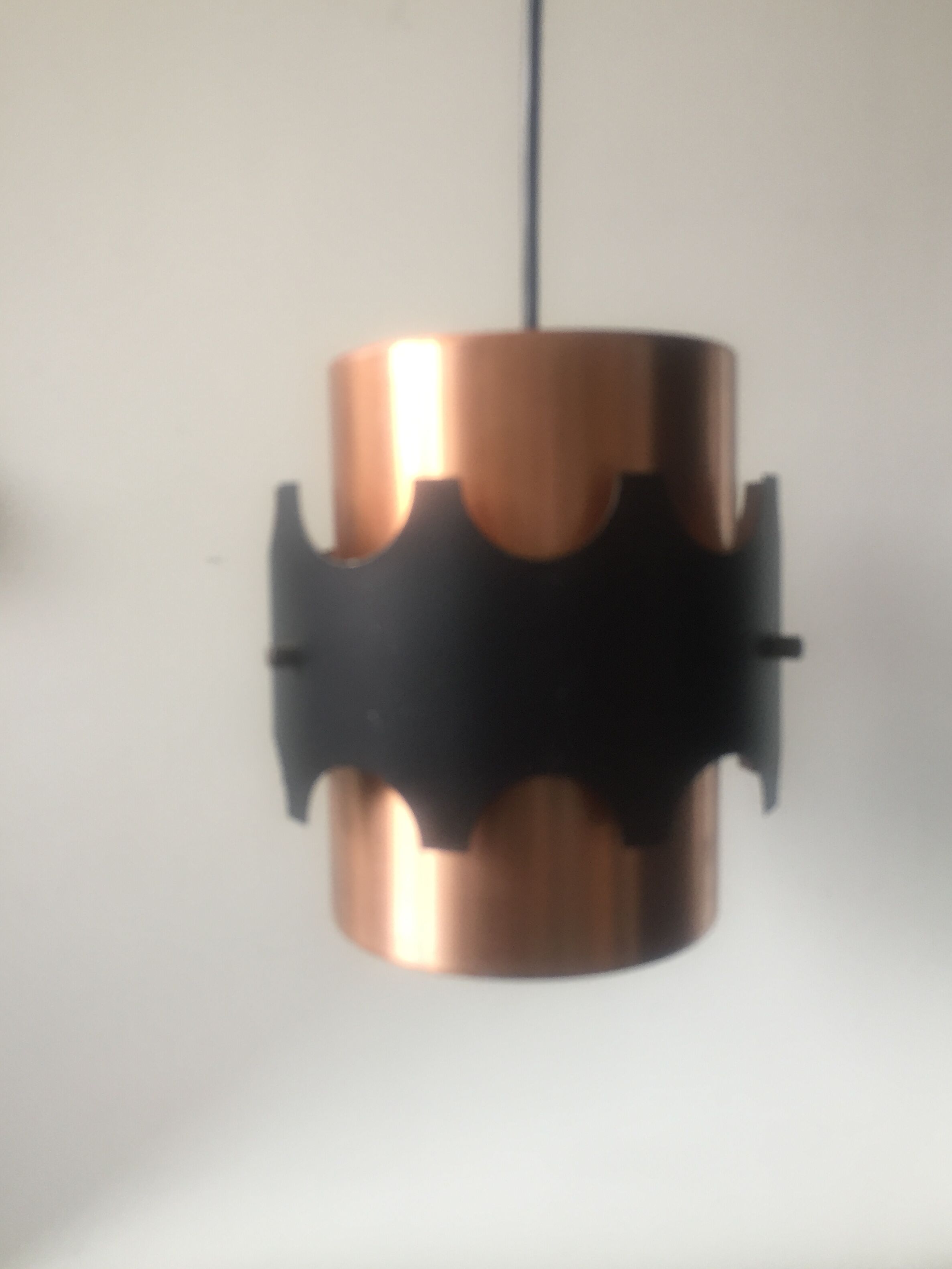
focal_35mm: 30
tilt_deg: -8.1
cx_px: 479
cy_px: 630
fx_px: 1100
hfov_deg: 46.8
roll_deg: -1.0
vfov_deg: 60.0
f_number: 2.2
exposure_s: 1/33
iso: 80
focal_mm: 4.15
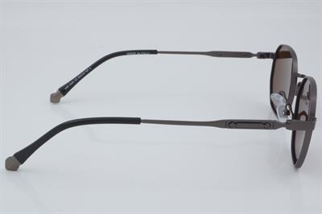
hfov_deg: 29.9
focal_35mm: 68
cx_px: 161
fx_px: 603
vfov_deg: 20.1
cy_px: 107
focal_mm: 45
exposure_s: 1/3
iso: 100
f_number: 32
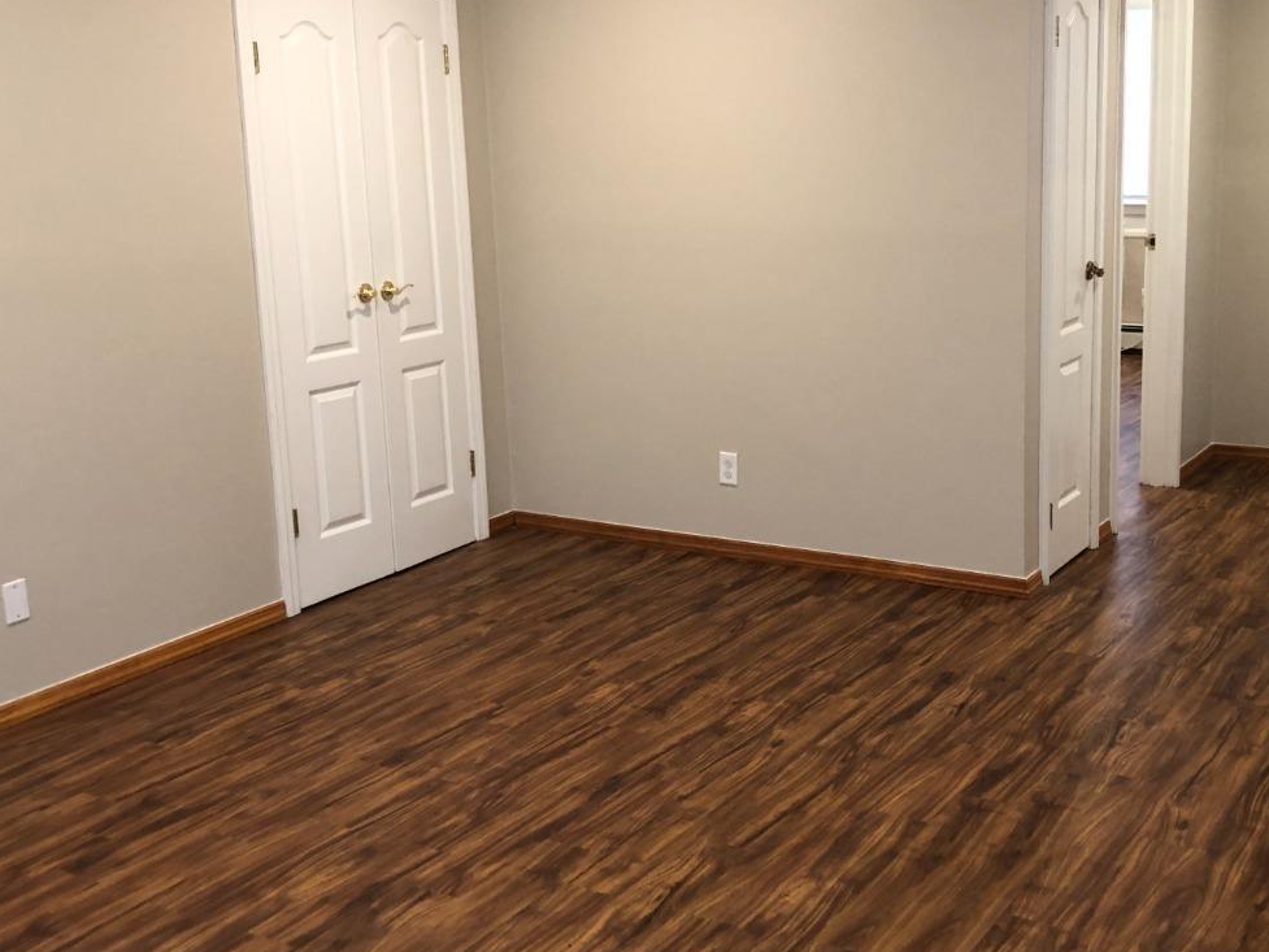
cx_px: 786
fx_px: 1577
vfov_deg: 33.6
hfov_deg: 43.5
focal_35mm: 43
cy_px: 442
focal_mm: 3.99
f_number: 1.8
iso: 40
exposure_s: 1/15
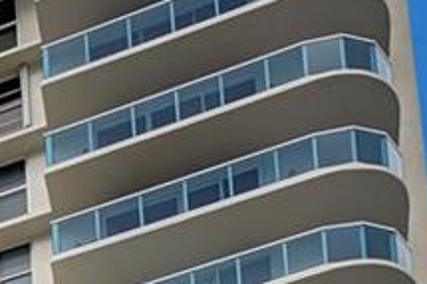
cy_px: 913
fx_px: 1766
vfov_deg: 7.7
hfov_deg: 9.2
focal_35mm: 149
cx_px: -1047
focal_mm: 20
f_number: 8
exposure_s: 1/200
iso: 80
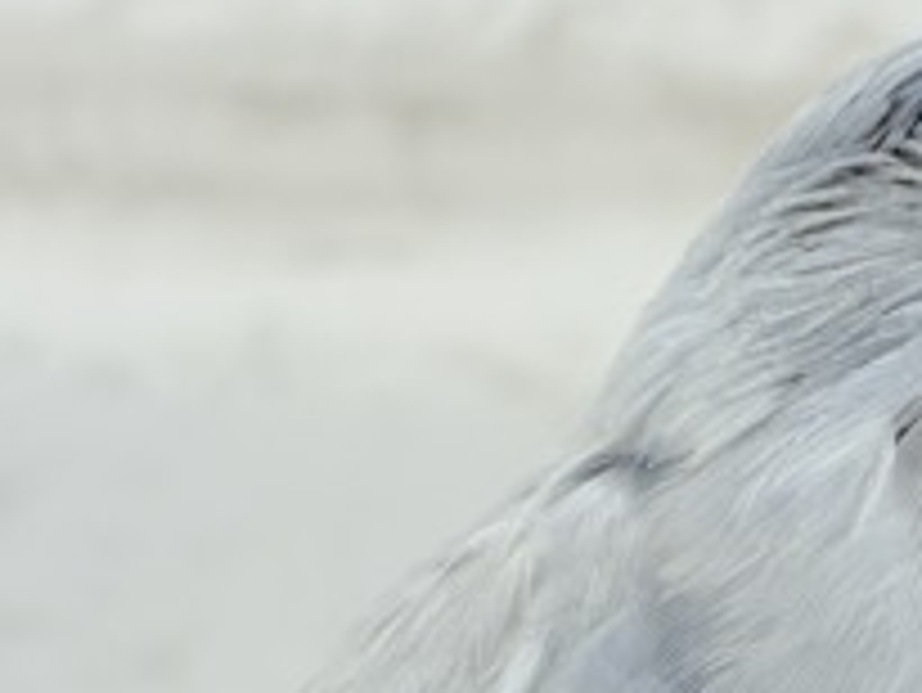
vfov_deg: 9.2
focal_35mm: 162
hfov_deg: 12.2
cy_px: 558
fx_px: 4317
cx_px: 576
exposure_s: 1/100
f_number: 1.6
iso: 50
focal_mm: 5.96
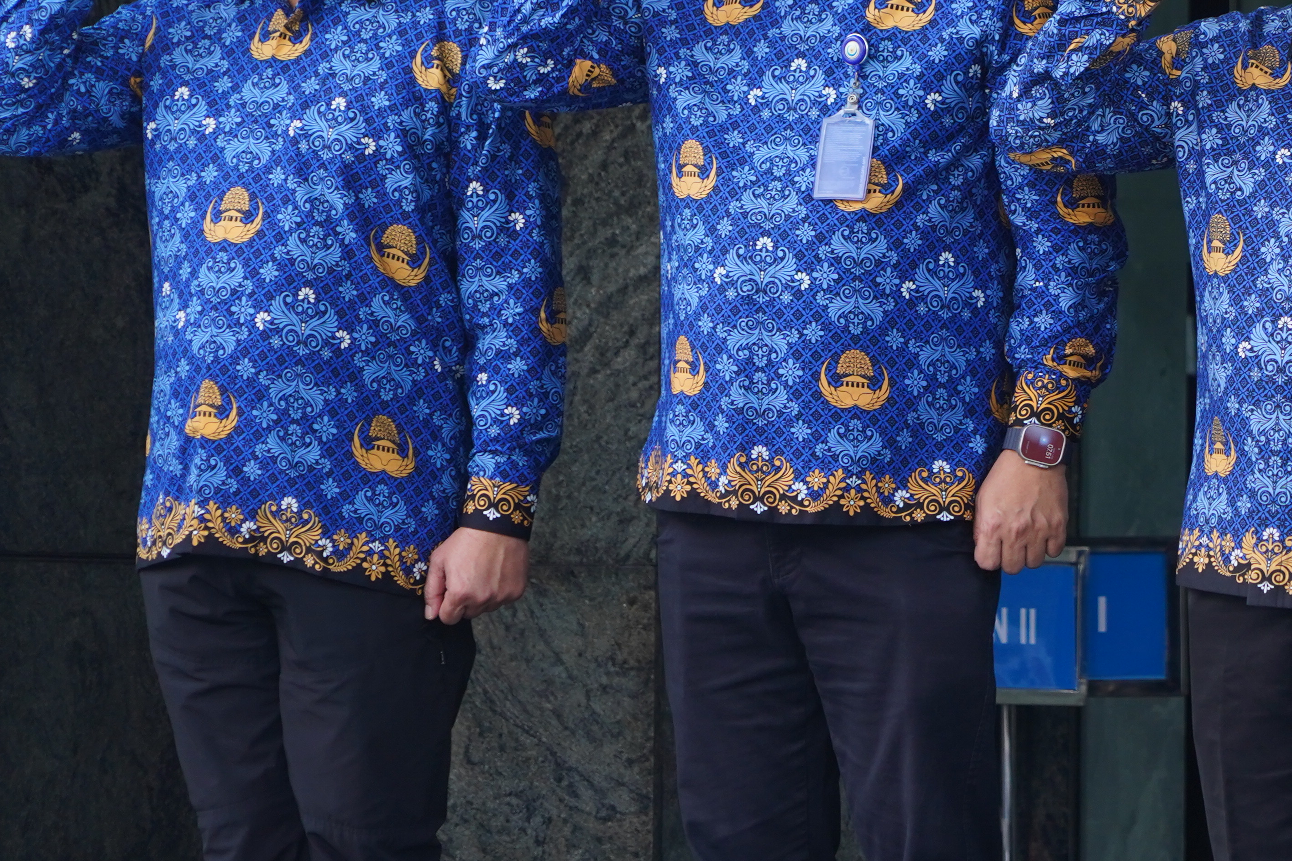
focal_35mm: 390
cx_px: 1055
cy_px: 202
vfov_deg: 3.5
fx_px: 13995
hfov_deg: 5.3
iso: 800
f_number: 6.3
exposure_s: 1/160
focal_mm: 184
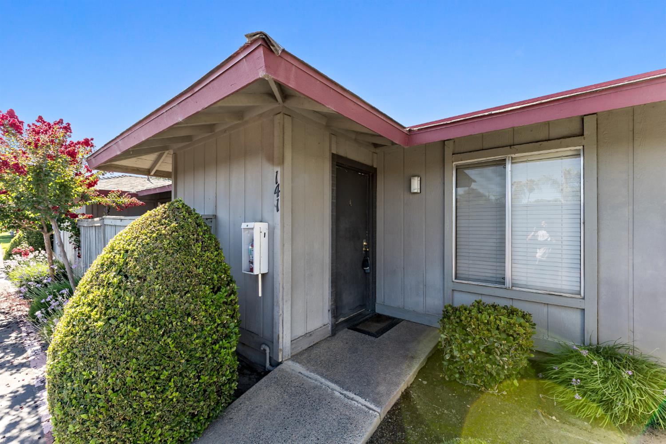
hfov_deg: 104.3
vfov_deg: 81.2
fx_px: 259
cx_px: 333
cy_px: 222
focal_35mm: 14
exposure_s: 1/80
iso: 80
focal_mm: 14
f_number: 5.6
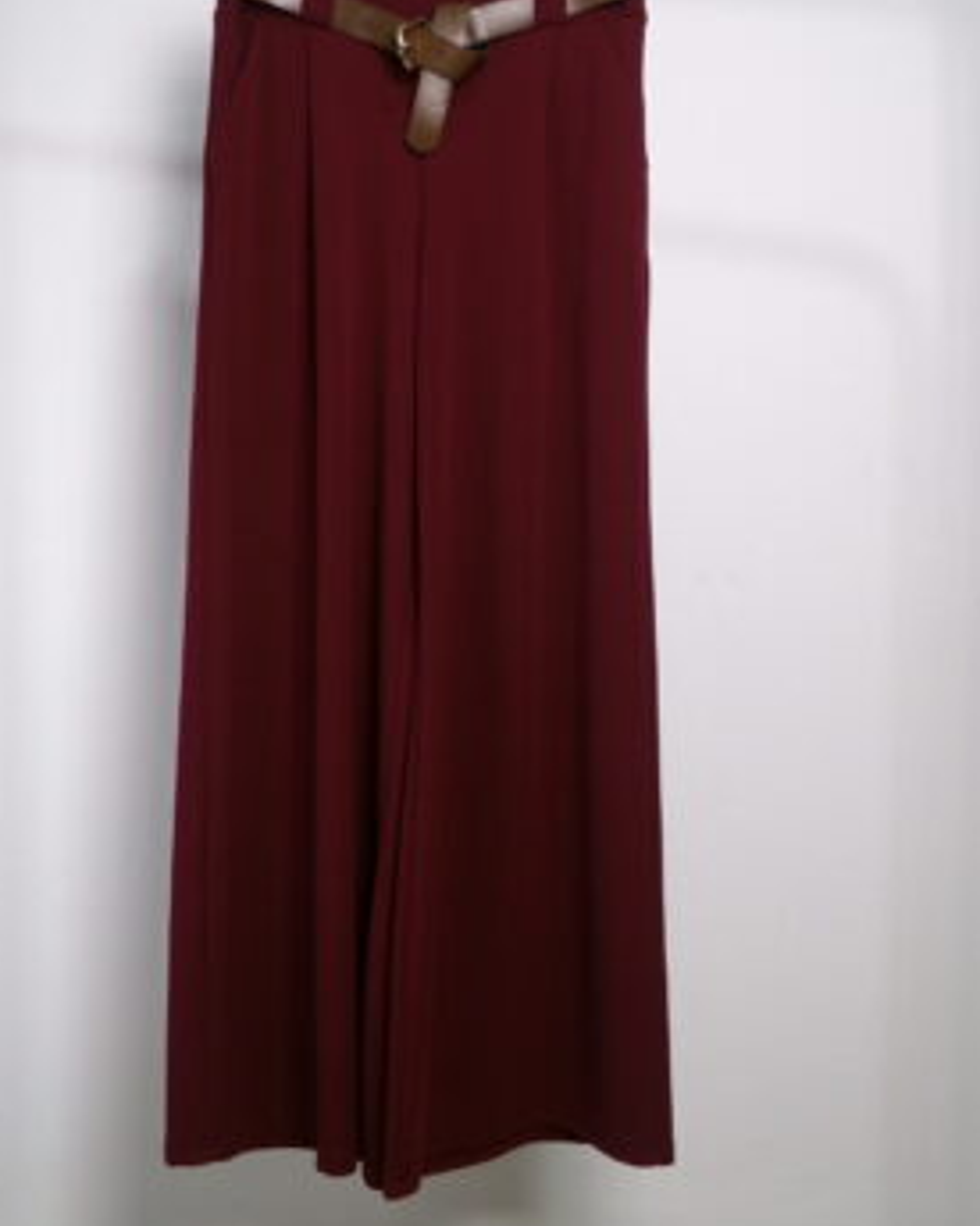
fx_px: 1523
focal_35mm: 42
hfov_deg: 35.6
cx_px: 453
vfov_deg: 43.7
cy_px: 535
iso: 200
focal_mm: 6.6
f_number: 4
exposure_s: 1/17
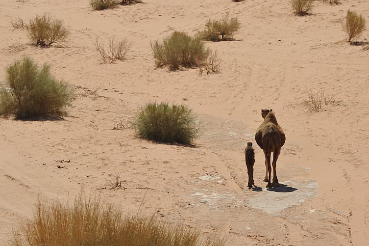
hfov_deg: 8.6
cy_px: 106
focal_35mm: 239
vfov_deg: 5.7
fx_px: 2448
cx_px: 163
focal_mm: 200
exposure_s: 1/500
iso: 200
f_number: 11
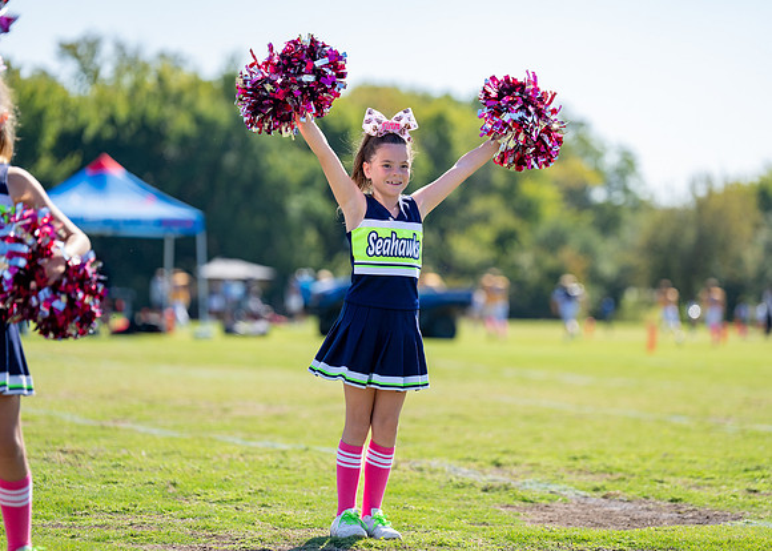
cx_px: 407
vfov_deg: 9.3
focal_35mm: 155
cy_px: 273
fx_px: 3391
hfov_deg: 13.0
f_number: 2.8
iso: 200
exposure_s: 1/2000
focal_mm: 146
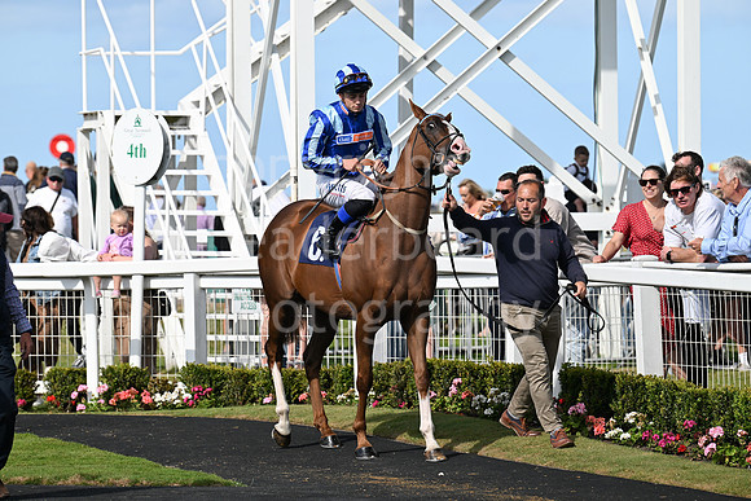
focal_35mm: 200
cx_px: 376
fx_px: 4173
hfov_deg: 10.3
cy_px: 250
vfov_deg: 6.9
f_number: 5.6
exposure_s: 1/2500
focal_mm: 200
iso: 500
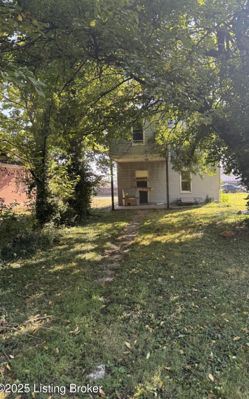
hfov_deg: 47.3
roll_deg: +0.6
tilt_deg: -2.1
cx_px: 148
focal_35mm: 26
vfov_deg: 70.4
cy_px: 203
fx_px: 282
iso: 80
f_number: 1.78
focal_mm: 6.76
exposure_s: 1/277
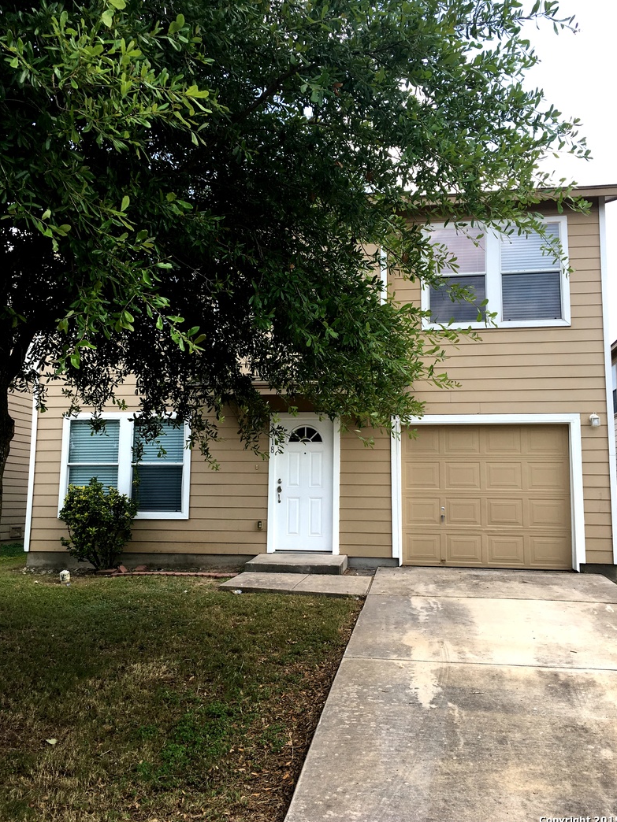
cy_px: 413
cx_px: 304
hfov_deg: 46.8
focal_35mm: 30
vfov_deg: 60.0
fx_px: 713
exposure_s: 1/646
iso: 25
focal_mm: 4.15
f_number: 2.2
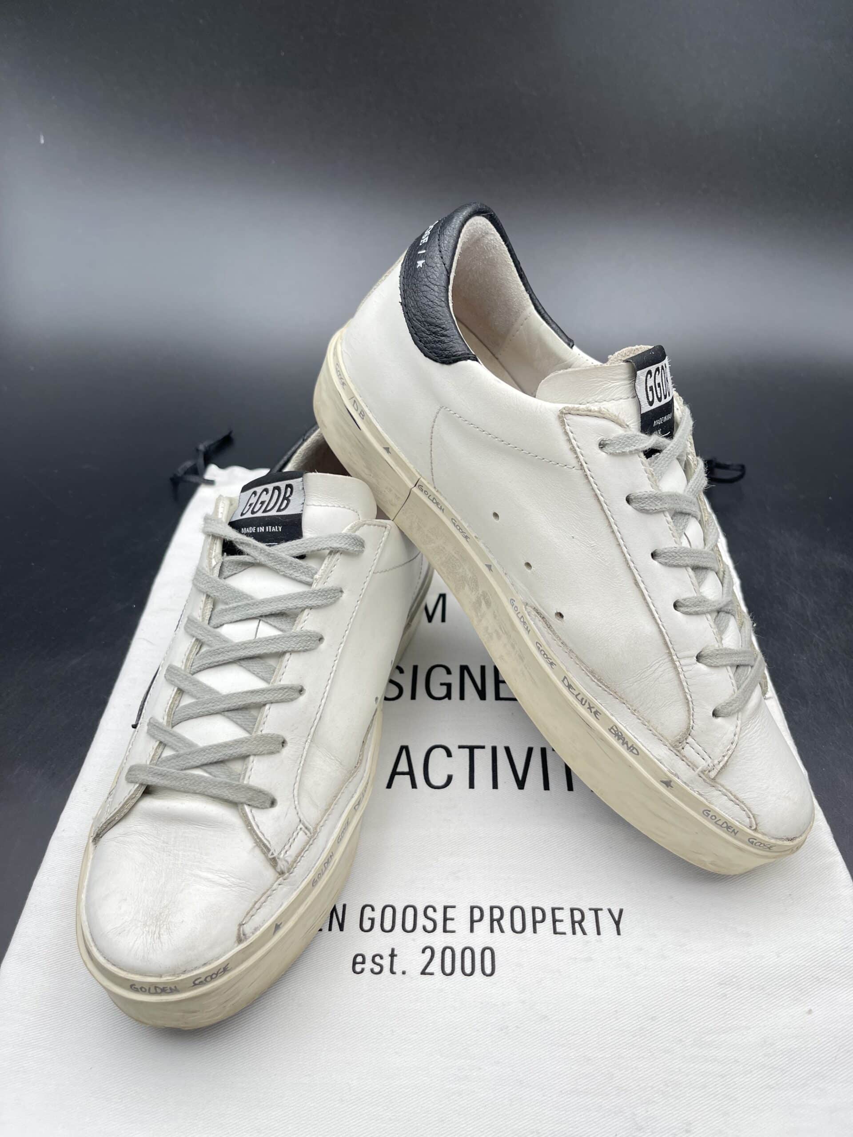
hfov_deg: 54.9
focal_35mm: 25
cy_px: 568
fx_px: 821
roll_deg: +3.1
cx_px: 426
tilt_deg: -42.3
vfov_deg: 69.4
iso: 32
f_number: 1.6
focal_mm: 5.1
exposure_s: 1/474
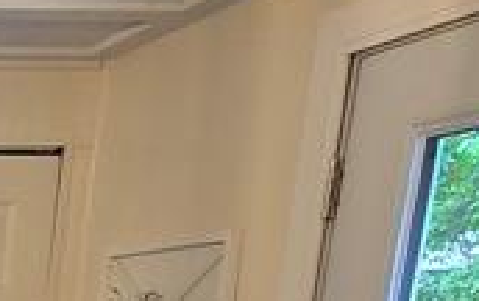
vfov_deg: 13.4
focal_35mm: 82
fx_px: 1072
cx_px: -462
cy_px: 630
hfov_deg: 18.0
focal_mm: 2.2
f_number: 2.2
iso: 250
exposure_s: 1/60
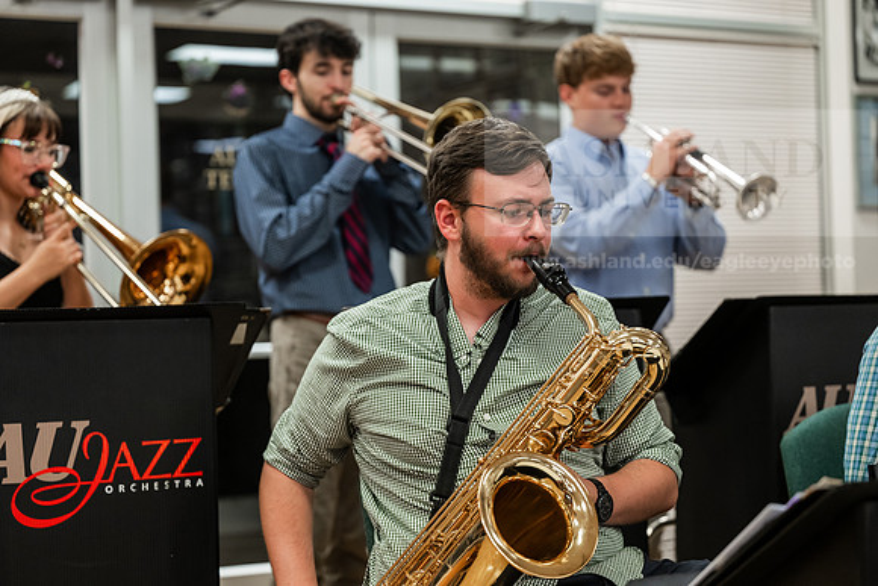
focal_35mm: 70
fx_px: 1708
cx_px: 439
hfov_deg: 28.8
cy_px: 293
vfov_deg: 19.5
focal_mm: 70
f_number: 2.8
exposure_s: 1/200
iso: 1600
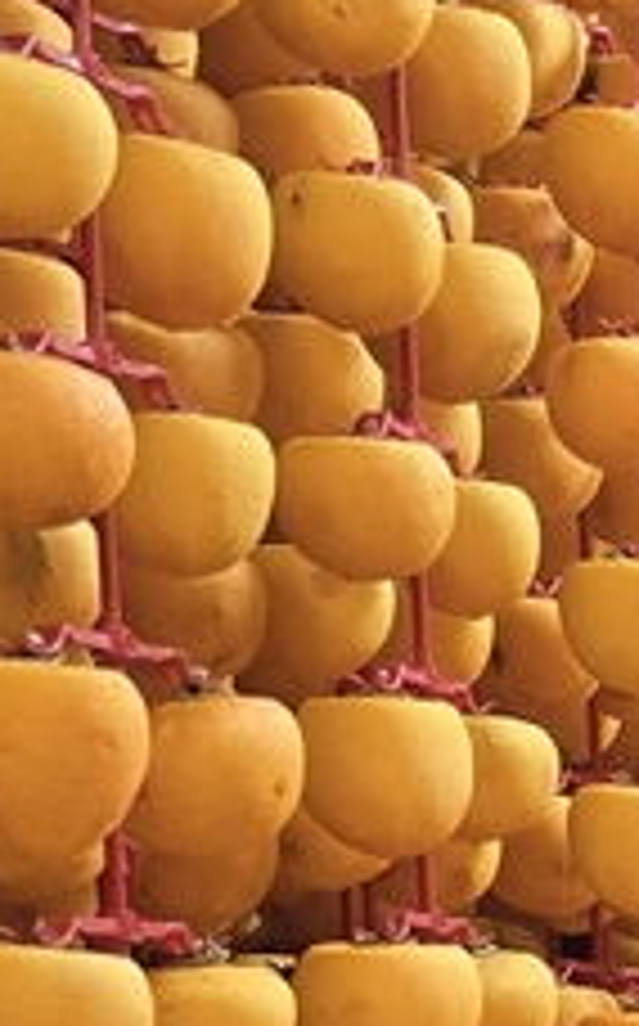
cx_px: 2398
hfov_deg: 7.4
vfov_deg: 14.6
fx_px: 3827
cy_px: 1359
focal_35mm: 137
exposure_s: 1/120
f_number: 1.7
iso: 320
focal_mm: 6.3
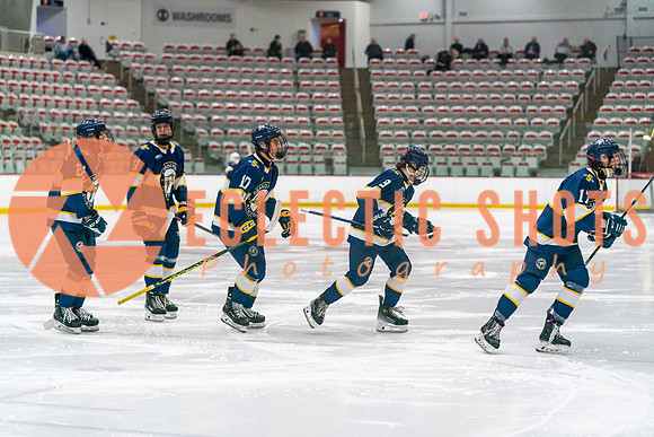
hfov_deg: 21.9
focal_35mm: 93
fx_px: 1690
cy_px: 218
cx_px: 327
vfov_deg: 14.7
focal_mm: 93
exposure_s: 1/1600
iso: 4000
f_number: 2.8
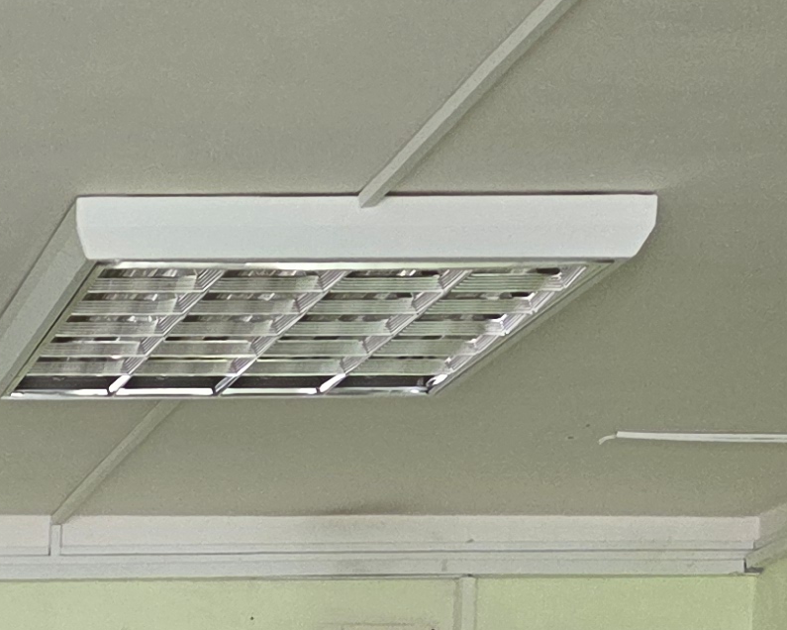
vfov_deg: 12.1
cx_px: -490
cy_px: 1266
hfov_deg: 15.3
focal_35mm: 113
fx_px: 2632
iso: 250
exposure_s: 1/100
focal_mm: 5.4
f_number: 1.8
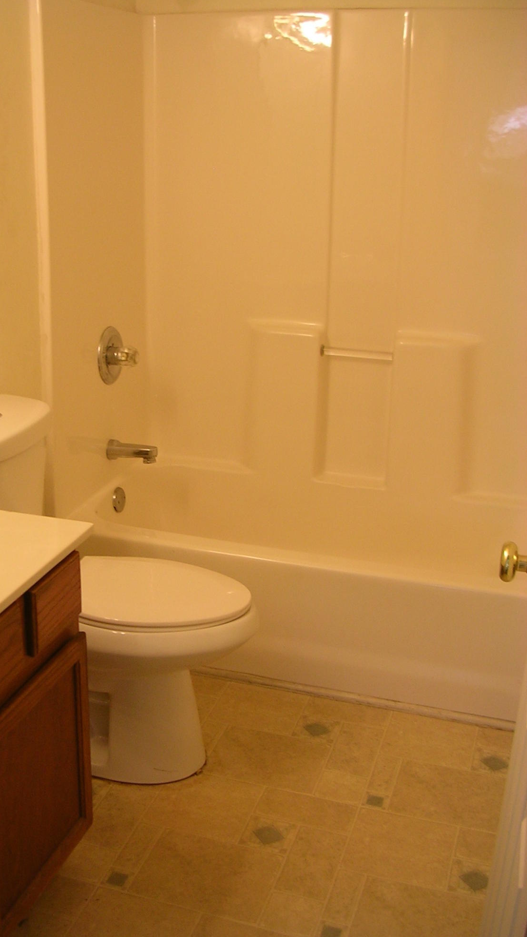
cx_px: 174
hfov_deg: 28.2
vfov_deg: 48.4
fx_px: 1043
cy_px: 466
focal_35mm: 42
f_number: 2.8
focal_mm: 5.8
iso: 50
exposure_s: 1/18.7
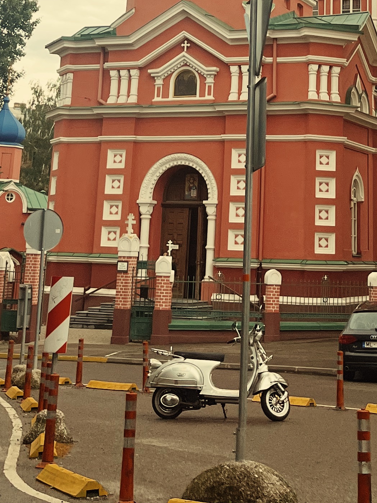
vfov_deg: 23.7
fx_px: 1089
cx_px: 256
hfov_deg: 19.6
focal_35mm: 75
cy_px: -99
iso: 50
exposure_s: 1/1238
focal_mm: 5.1
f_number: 1.6
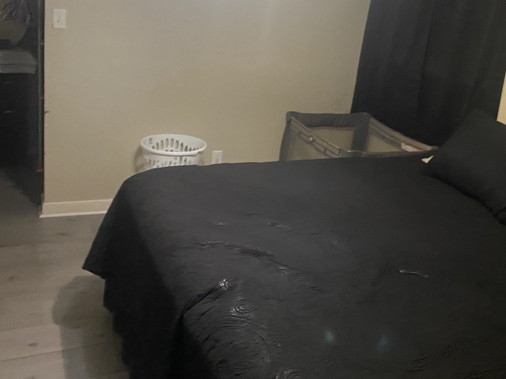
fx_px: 585
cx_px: 305
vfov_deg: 35.5
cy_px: 115
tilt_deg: -14.3
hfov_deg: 46.5
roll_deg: -7.3
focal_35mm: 40
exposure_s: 1/30
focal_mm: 4.25
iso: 640
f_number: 1.8
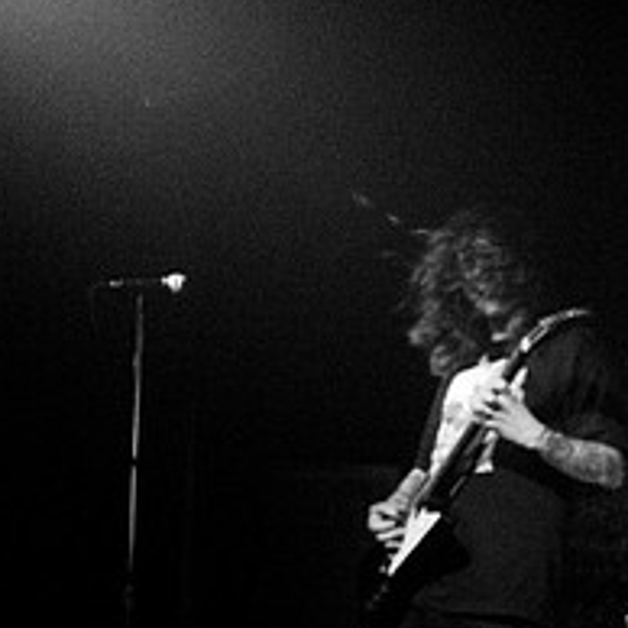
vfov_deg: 22.8
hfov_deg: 22.2
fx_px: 1560
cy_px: 316
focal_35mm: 76
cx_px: 560
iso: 1250
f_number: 2.8
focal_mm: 20
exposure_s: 1/60
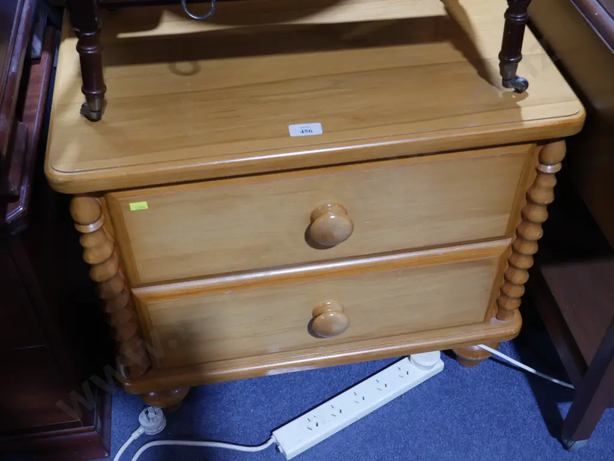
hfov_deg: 44.8
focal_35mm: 42
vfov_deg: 34.3
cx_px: 307
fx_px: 745
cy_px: 230
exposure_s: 1/60
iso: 800
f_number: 4.6
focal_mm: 21
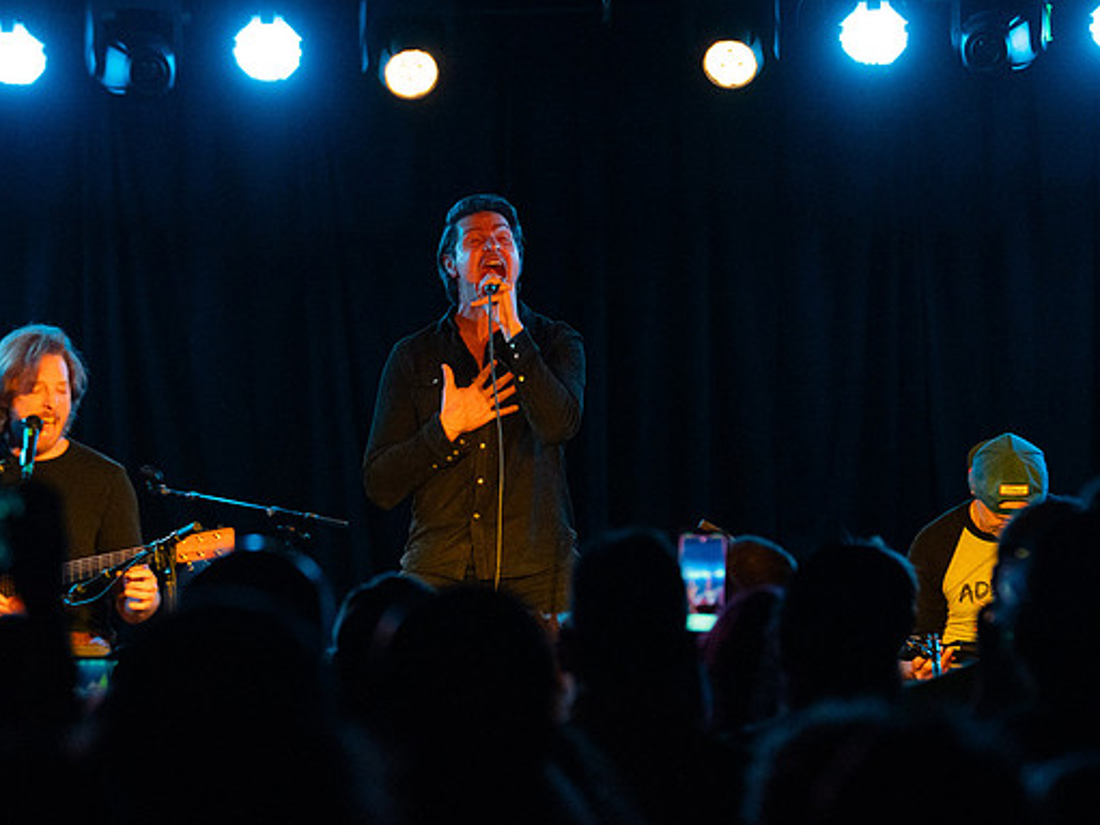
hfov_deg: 9.5
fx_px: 6608
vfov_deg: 7.1
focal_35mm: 208
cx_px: 513
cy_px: 475
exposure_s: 1/640
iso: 2500
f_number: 4
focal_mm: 142
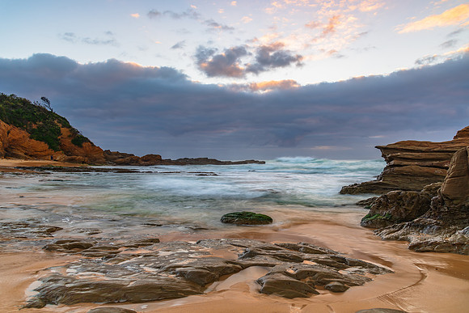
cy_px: 156
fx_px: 314
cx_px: 234
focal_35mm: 24
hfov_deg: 73.5
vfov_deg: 53.0
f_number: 8
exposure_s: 1.3
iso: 80
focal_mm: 24
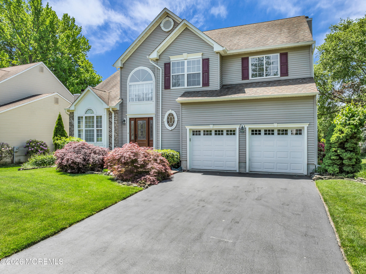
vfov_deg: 56.8
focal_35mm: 24
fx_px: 254
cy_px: 137
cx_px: 183
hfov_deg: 71.6
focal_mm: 12.29
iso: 130
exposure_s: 1/640
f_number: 2.8
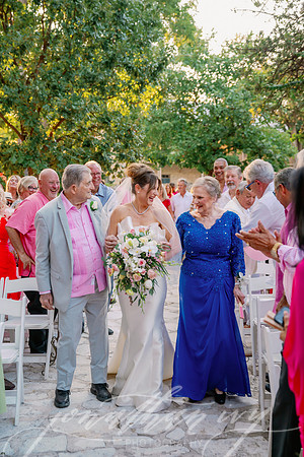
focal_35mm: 47
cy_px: 228
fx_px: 595
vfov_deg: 41.9
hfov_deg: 28.6
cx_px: 152
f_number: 3.5
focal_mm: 47
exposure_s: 1/200
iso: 320
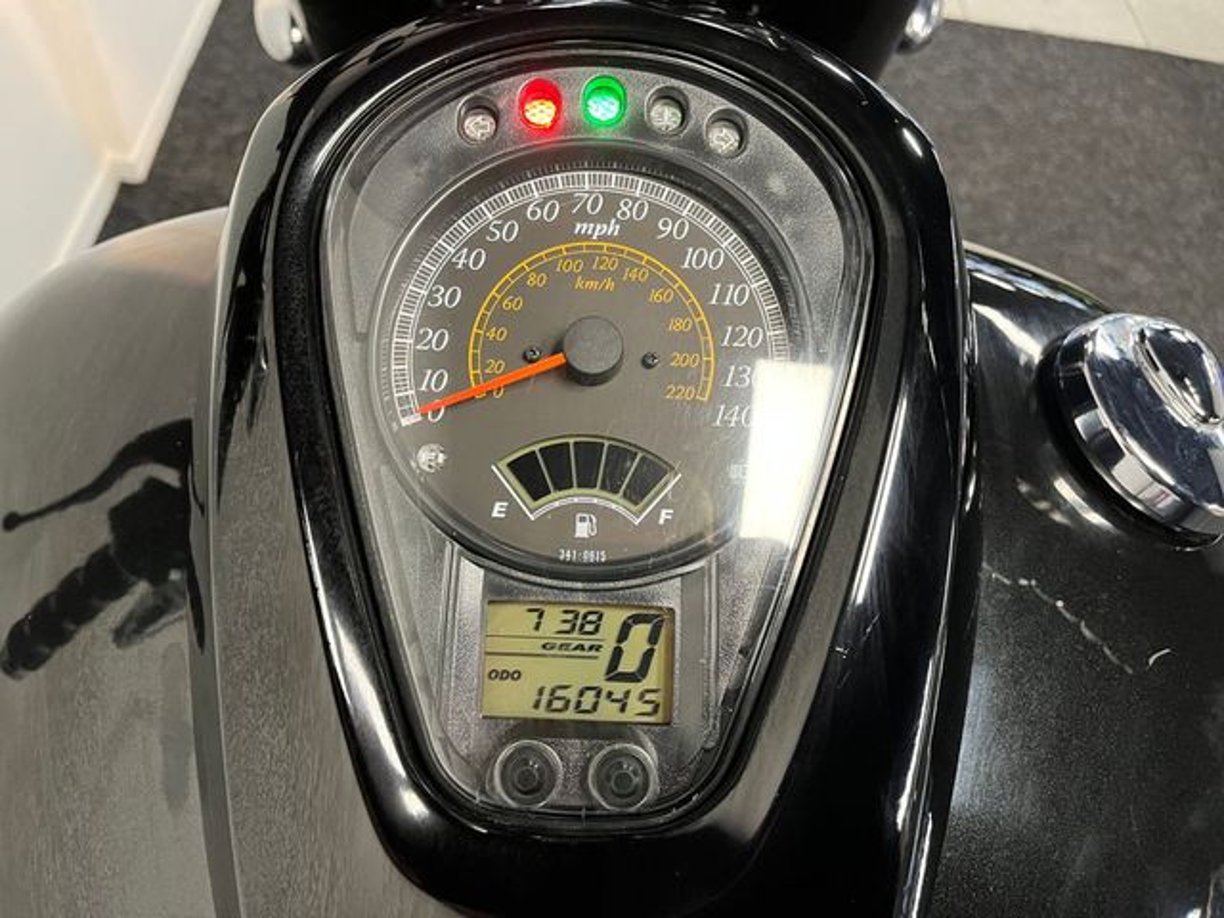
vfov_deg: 53.1
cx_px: 612
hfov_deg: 67.3
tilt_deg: -56.5
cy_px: 459
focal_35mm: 26
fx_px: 919
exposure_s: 1/50
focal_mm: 5.1
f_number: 1.6
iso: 400
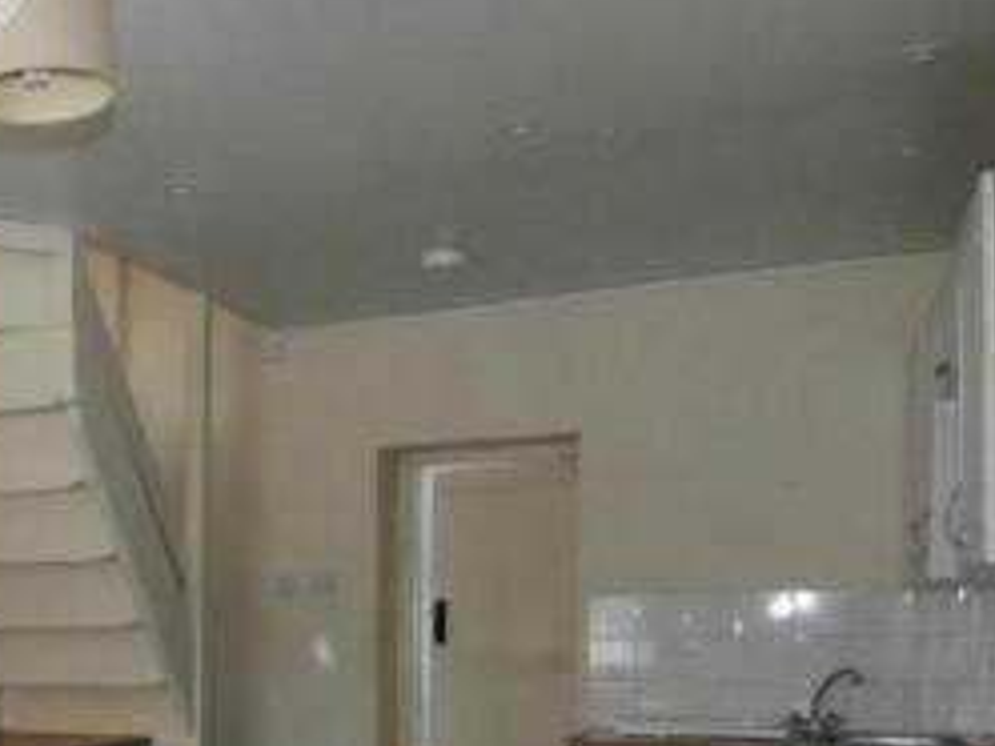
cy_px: 716
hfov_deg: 34.6
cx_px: -110
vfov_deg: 29.2
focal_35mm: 47
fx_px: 1351
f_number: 2.8
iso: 800
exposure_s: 1/60
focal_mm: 3.6
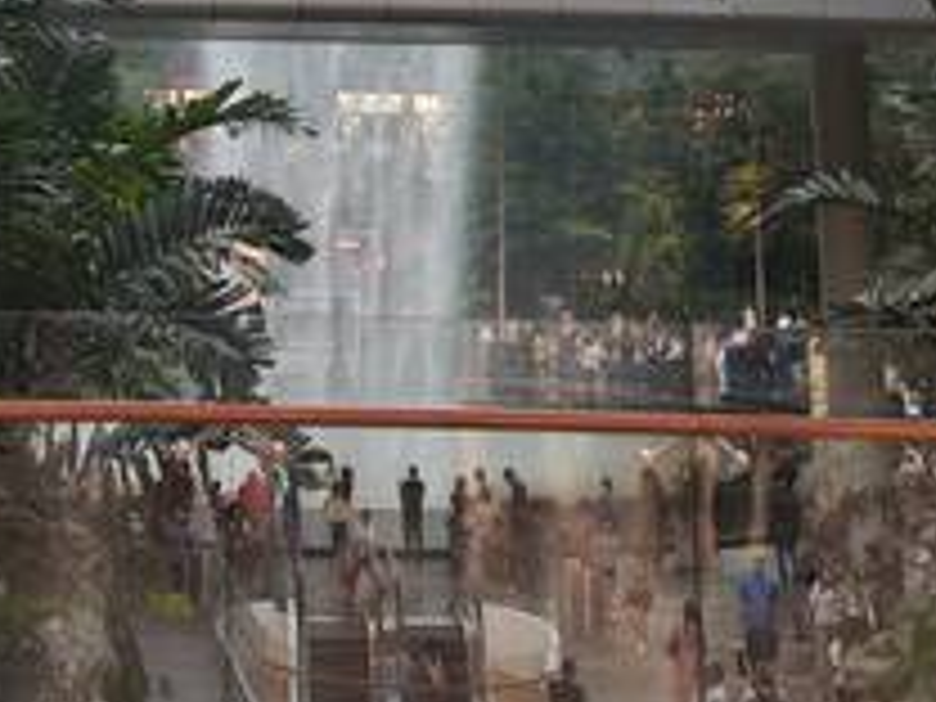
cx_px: 288
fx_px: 2244
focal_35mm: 83
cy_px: -414
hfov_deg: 23.4
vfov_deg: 16.0
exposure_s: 1/100
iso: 100
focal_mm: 6.12
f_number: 1.9
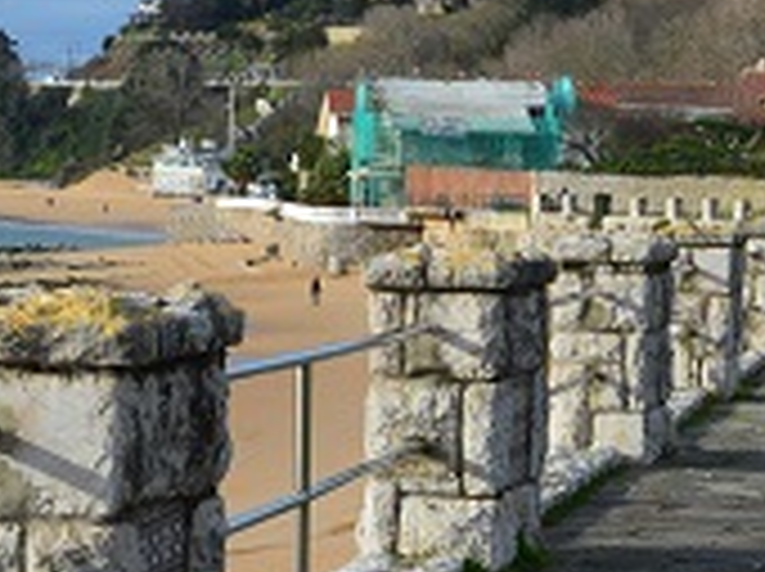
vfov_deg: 9.1
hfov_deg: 12.1
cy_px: 403
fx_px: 3597
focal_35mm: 163
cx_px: 554
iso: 360
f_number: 11
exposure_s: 1/500
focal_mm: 24
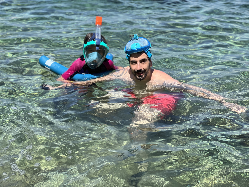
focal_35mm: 77
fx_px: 554
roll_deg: +1.0
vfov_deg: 19.1
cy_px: 94
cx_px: 124
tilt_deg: -20.4
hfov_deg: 25.3
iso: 32
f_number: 2.8
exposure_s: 1/457
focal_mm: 9
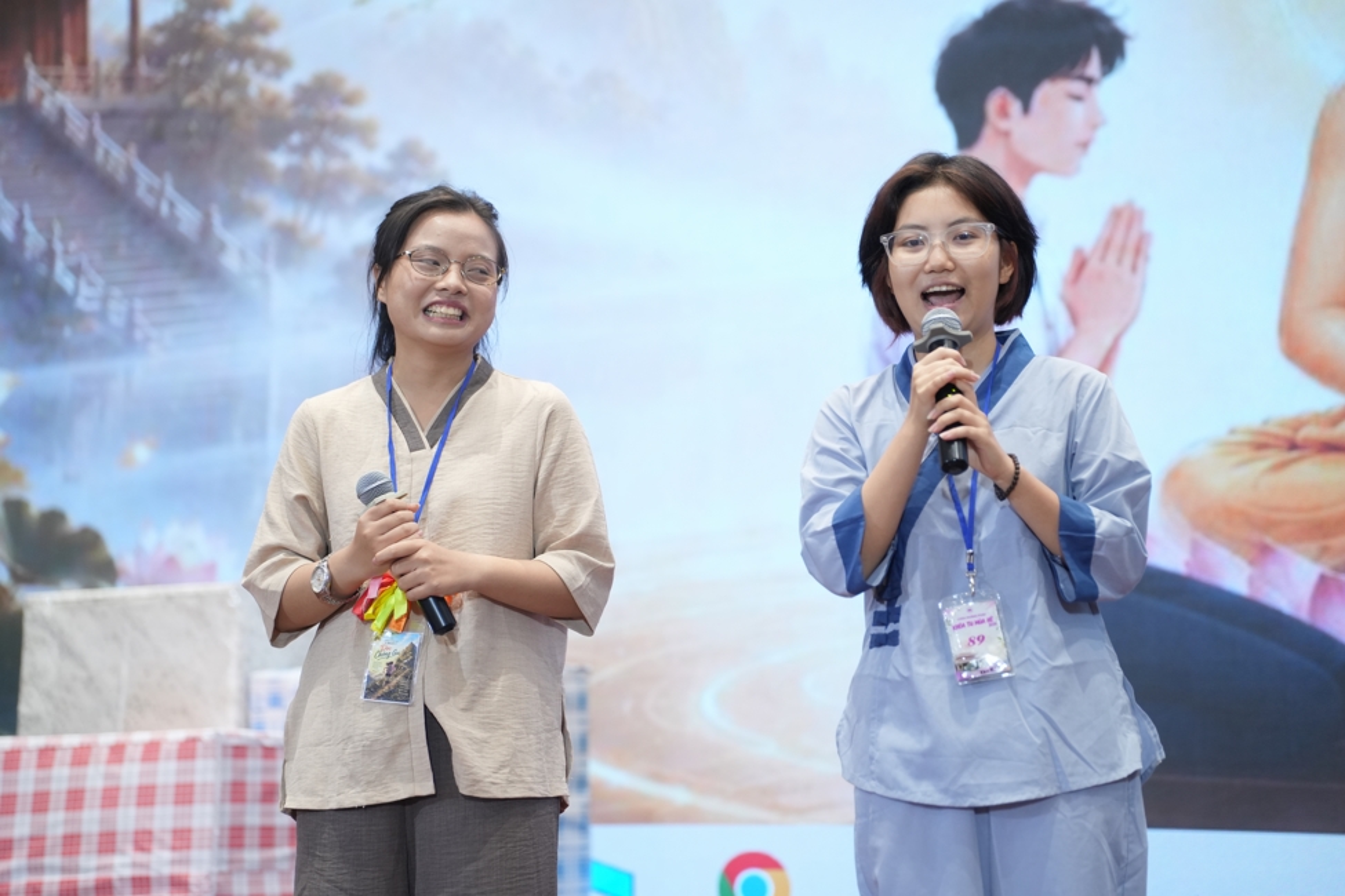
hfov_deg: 20.2
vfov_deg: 13.6
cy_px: 448
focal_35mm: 101
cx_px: 672
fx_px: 3773
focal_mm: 101
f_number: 2.8
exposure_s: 1/125
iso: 1600
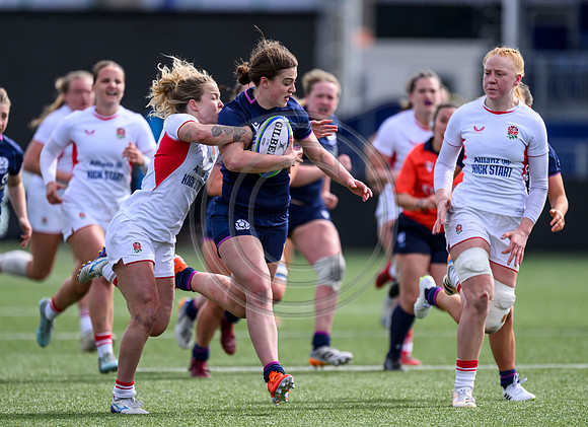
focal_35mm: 655
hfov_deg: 3.1
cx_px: 252
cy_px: 205
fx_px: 10996
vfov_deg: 2.2
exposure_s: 1/2500
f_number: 4
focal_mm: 560
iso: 500
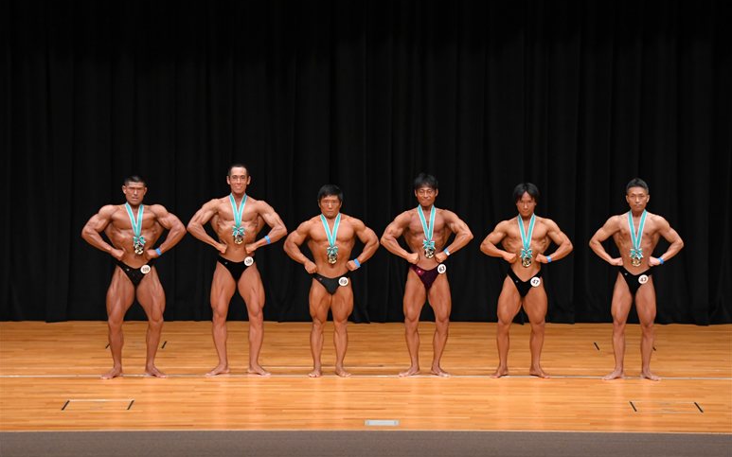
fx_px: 2813
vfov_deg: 9.3
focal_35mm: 141
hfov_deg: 14.8
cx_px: 366
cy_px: 222
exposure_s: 1/400
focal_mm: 92
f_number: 5.6
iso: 3200
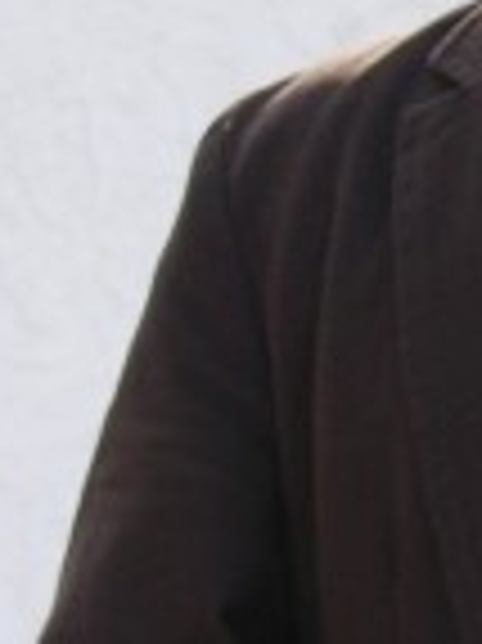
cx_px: 1068
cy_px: 811
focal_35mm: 429
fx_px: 7977
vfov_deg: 4.6
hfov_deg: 3.4
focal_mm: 19.1
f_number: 4.3
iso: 64
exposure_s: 1/192
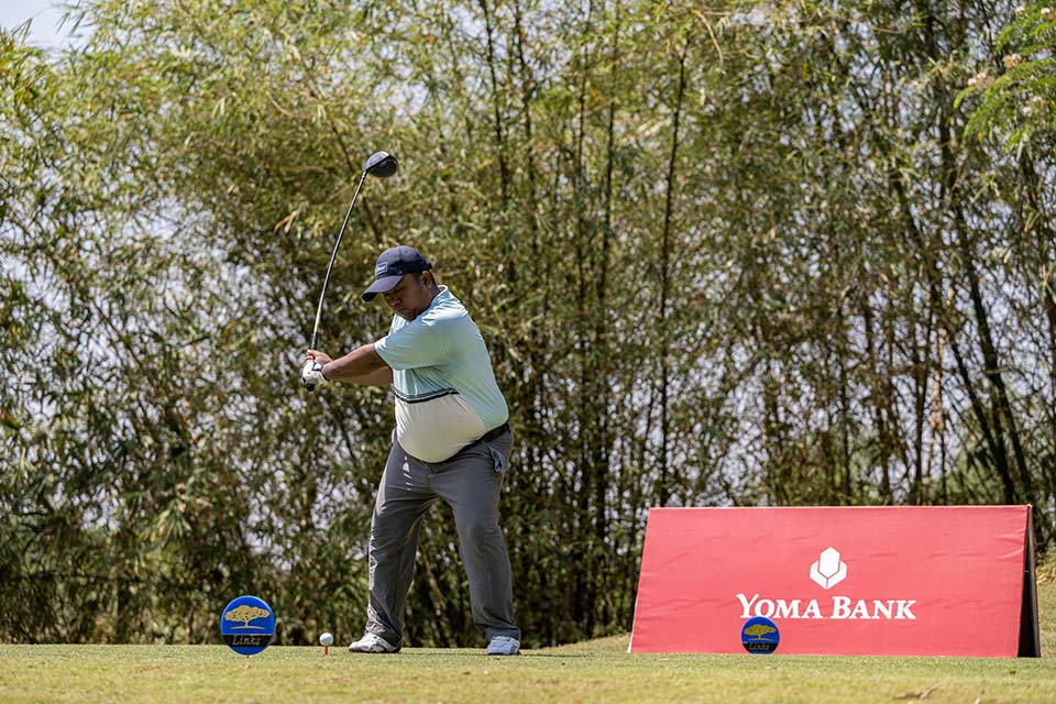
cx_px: 528
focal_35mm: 97
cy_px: 352
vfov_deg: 14.1
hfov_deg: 21.0
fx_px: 2845
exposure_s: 1/4000
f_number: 3.2
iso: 720
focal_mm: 97
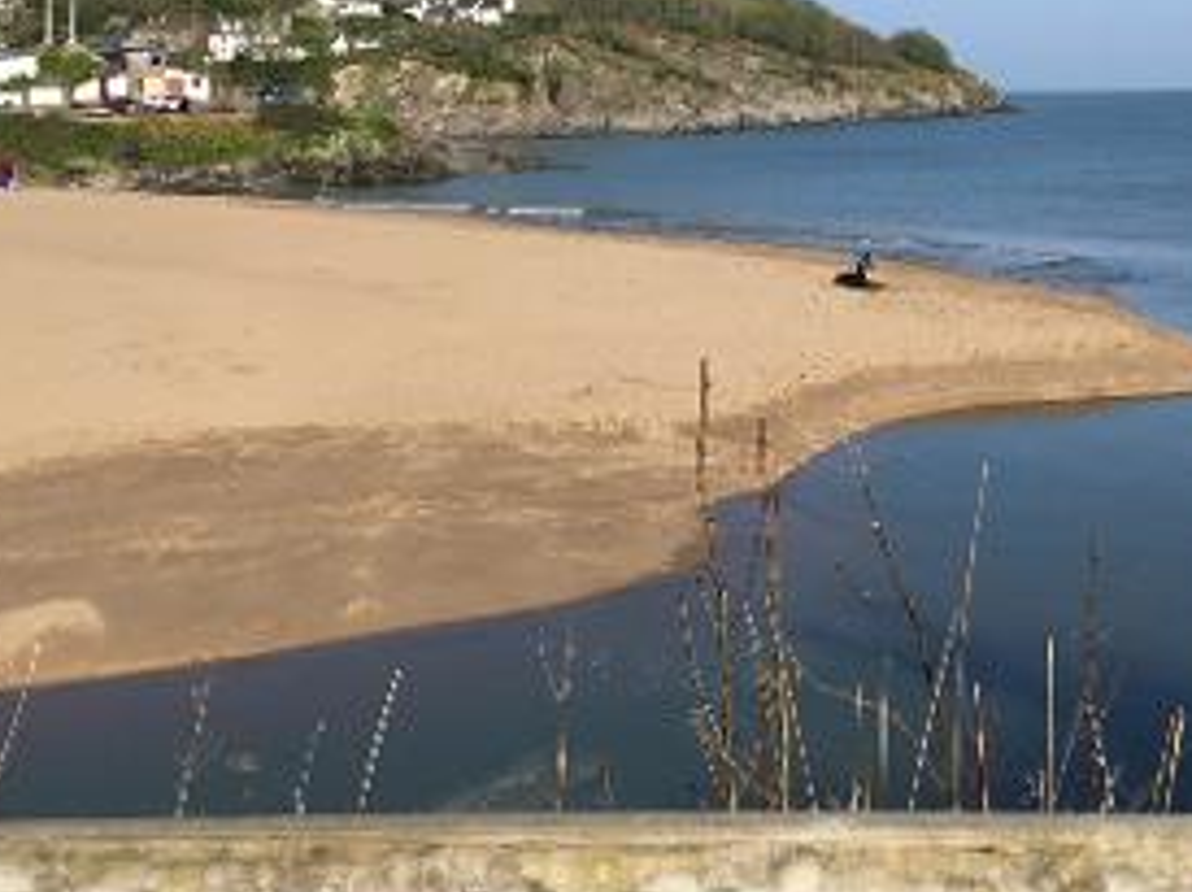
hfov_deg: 36.2
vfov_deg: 26.9
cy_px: 154
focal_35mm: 53
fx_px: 1823
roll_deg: +1.1
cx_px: 600
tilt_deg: -2.4
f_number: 2.2
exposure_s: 1/1637
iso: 25
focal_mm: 4.15
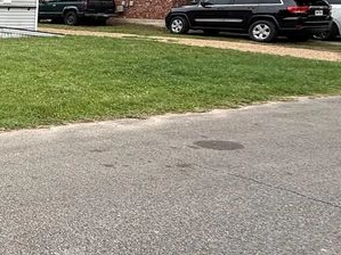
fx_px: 473
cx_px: -162
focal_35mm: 48
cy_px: 67
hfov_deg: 27.9
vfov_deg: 29.8
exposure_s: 1/256
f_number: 2.2
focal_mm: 2.22
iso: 50
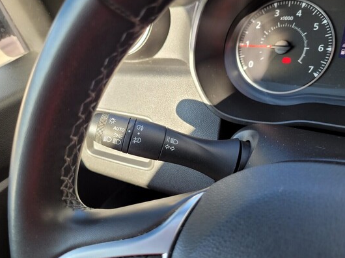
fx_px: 269
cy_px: 130
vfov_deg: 51.3
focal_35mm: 27
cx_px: 171
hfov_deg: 65.3
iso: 50
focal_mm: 5.4
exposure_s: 1/100
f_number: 1.8
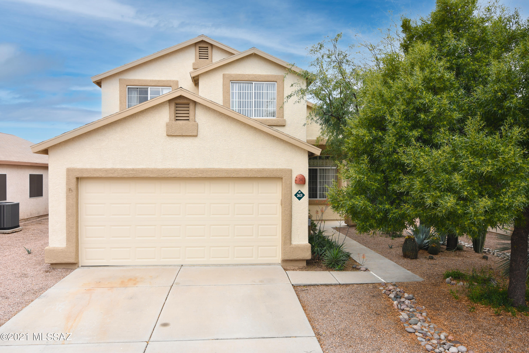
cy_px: 176
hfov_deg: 67.4
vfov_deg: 47.9
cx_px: 264
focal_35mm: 27
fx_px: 397
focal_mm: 18
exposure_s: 1/160
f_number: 6.3
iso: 100
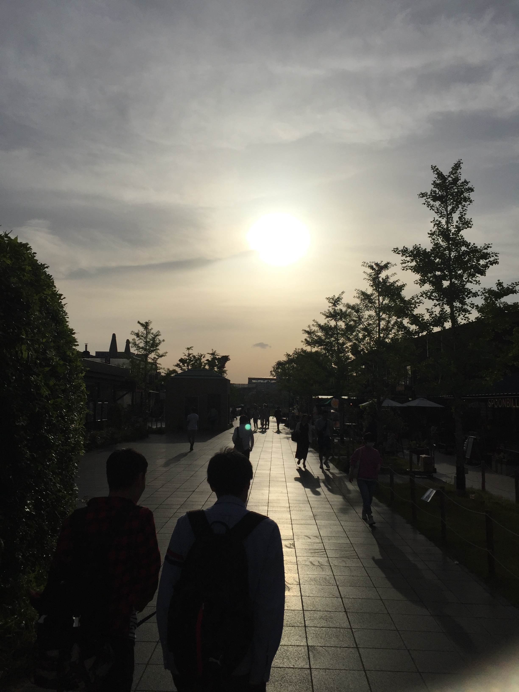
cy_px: 346
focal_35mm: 29
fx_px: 580
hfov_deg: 48.2
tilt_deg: +5.5
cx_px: 260
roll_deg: -2.6
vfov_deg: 61.7
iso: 32
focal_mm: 4.15
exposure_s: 1/20000
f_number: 2.2
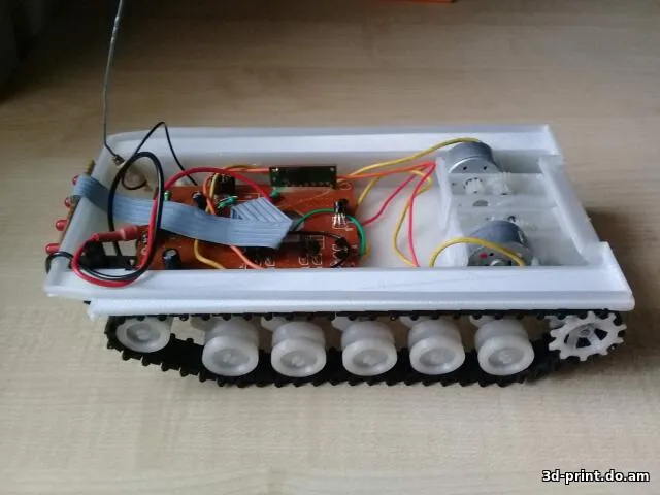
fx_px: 591
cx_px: 330
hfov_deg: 58.4
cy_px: 248
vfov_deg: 45.4
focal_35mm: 31
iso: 200
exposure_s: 1/33
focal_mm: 3.3
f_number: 2.2
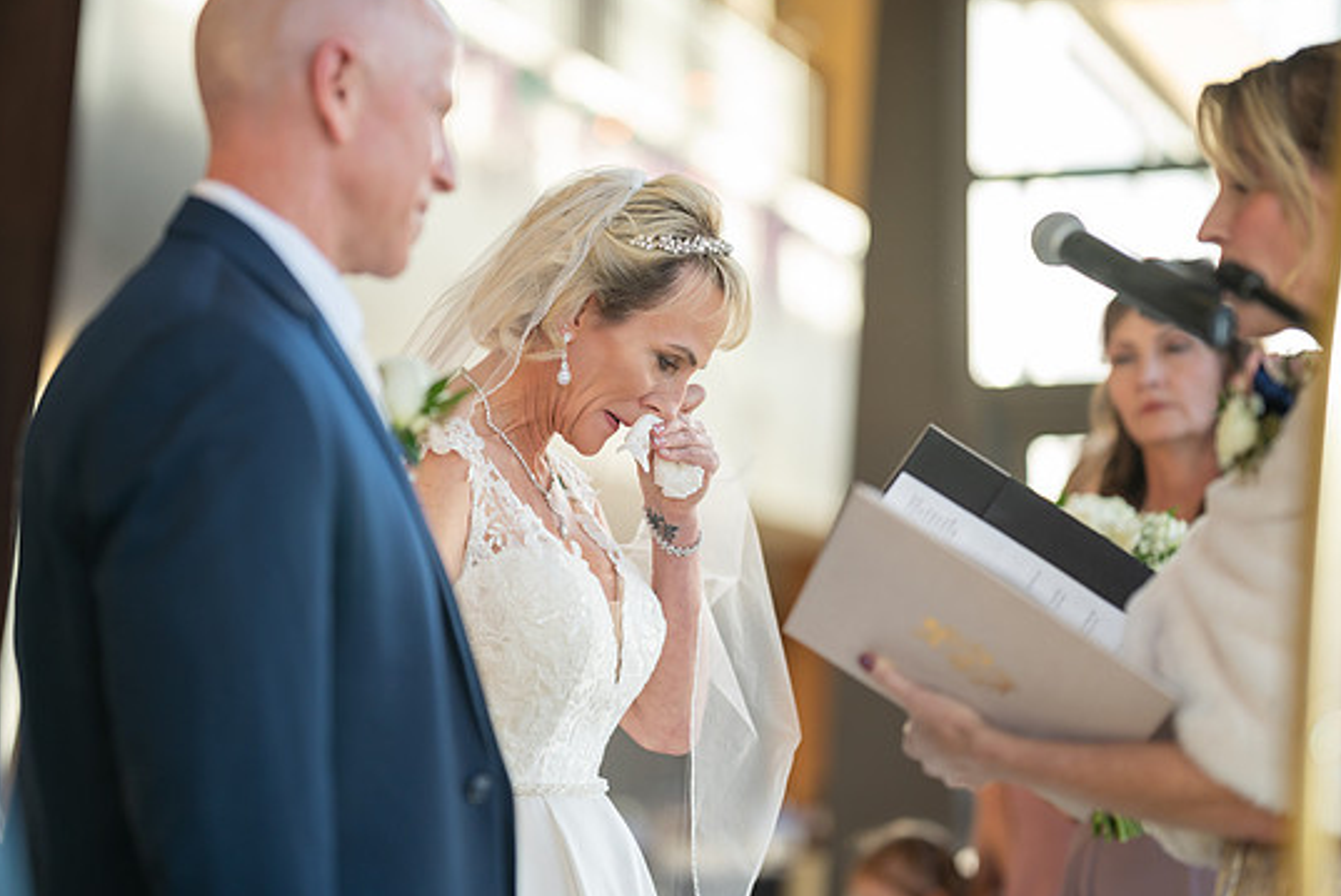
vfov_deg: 14.6
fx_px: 3504
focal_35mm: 94
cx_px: 680
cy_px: 425
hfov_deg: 21.7
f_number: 1.4
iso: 125
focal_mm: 85
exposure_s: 1/200
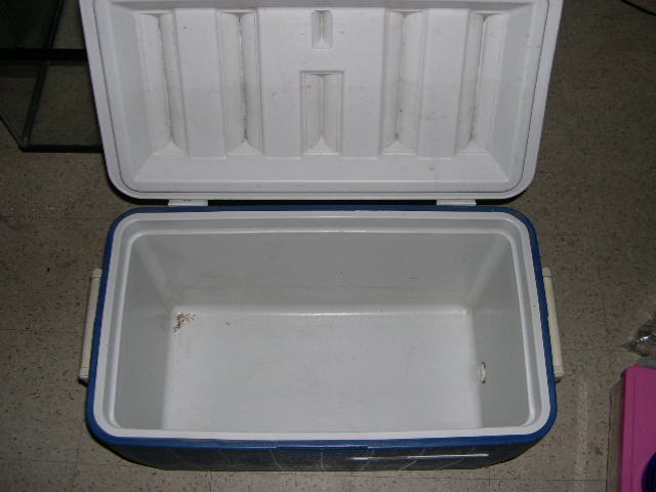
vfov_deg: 37.7
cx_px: 328
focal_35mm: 38
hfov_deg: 49.0
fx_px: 720
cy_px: 246
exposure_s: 1/60
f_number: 2.8
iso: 100
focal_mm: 8
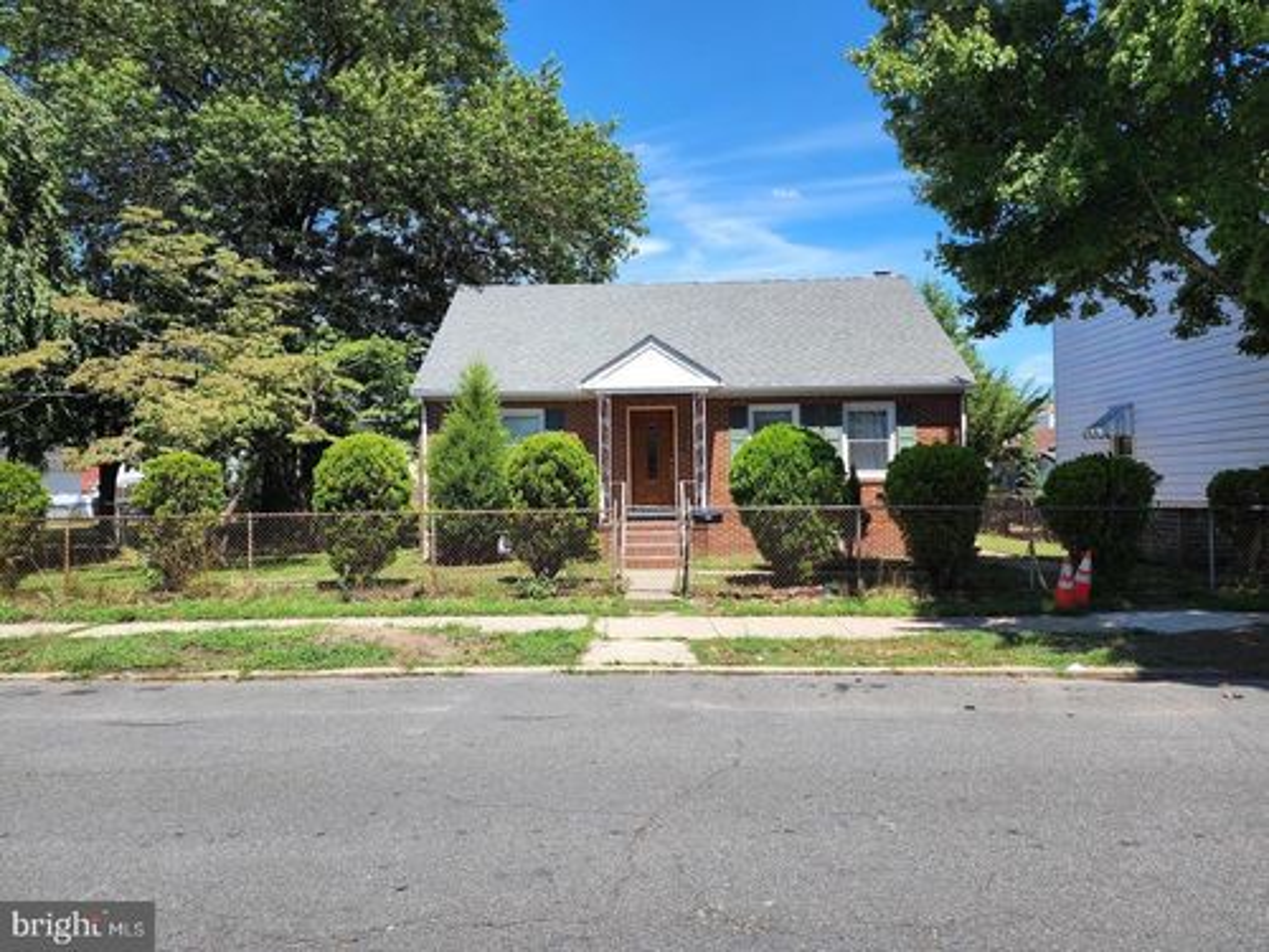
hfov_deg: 73.9
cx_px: 634
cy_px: 476
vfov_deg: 58.9
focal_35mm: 23
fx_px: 843
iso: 12
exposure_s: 1/579
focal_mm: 6.4
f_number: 1.8
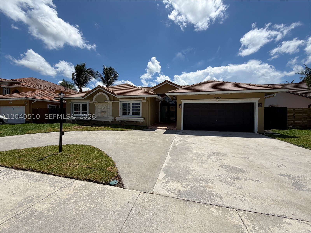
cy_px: 116
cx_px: 156
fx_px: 126
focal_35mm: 14
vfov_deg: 85.7
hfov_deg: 102.1
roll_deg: -1.0
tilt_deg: +0.8
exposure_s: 1/1745
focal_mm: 2.22
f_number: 2.2
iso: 20
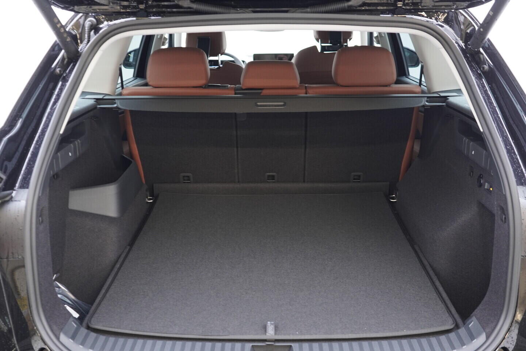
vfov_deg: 36.9
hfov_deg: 53.1
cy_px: 176
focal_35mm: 36
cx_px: 263
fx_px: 526
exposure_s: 1/40
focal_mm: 24
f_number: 2.8
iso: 800
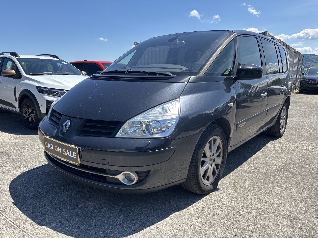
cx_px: 159
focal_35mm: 26
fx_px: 239
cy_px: 119
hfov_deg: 67.3
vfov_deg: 53.1
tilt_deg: -8.7
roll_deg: +1.0
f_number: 1.6
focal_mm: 5.96
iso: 50
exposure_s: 1/2342
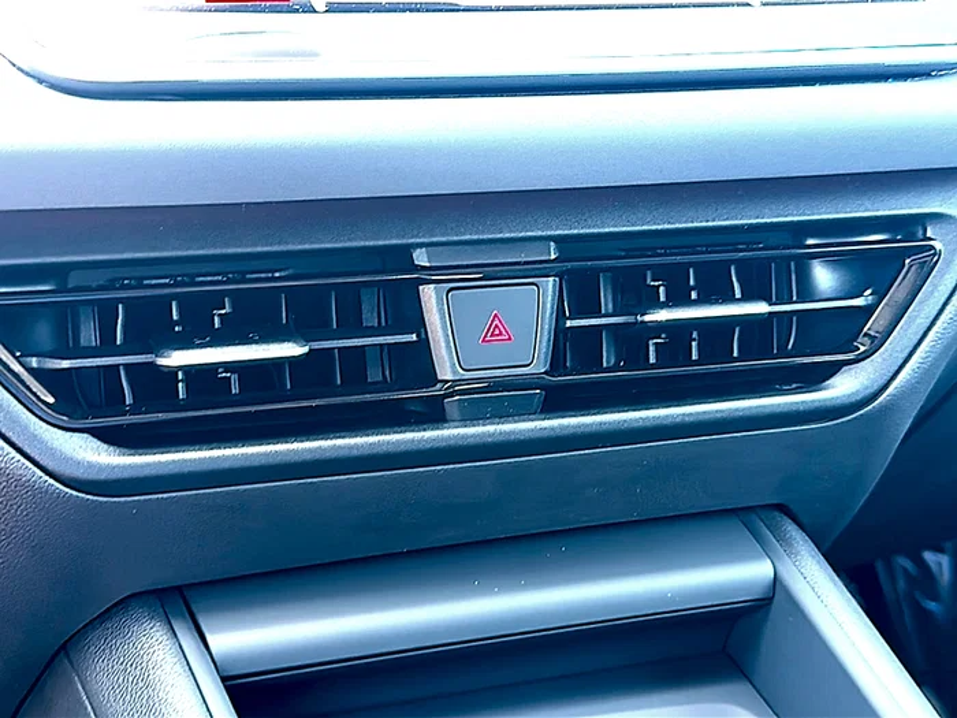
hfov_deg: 46.8
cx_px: 478
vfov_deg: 36.0
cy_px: 359
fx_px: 1106
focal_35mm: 40
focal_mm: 6.86
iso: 100
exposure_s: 1/52
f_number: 1.78
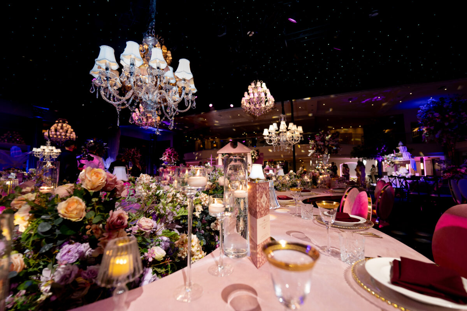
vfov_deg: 81.2
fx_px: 182
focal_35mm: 14
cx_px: 234
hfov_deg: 104.3
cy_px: 156
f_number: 2.8
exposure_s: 1/125
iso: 500
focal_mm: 14
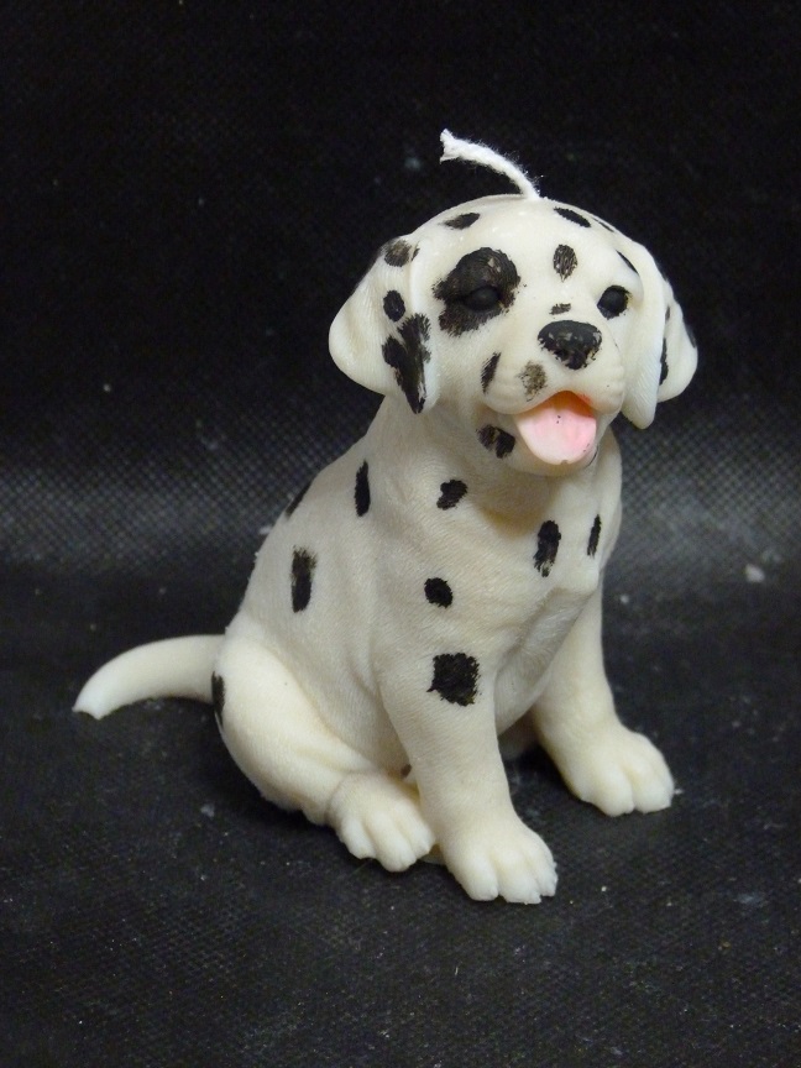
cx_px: 400
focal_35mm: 101
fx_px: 3116
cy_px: 534
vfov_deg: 19.4
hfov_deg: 14.6
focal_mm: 18.2
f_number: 3.5
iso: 800
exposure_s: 1/30
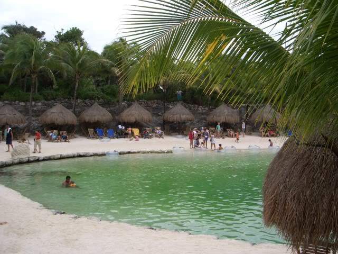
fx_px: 381
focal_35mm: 39
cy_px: 127
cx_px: 169
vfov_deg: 36.8
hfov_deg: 47.9
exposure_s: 1/160
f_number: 4.8
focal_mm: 8
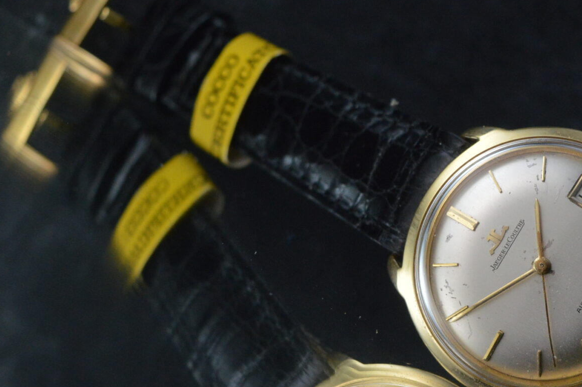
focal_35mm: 119
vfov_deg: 11.5
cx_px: 573
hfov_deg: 16.9
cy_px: 291
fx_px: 1922
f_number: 7.1
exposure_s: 1/200
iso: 800
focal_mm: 36
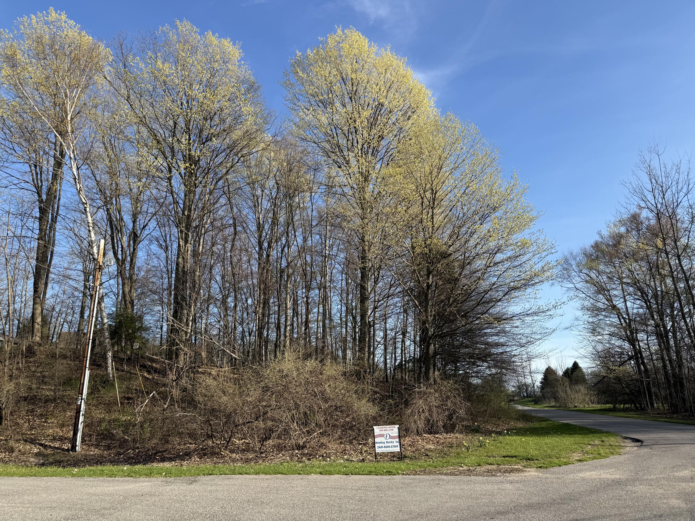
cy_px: 260
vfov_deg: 56.8
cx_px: 348
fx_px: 482
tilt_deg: +17.9
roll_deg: +0.7
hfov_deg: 71.6
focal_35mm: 24
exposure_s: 1/2370
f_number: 1.78
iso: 80
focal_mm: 6.76
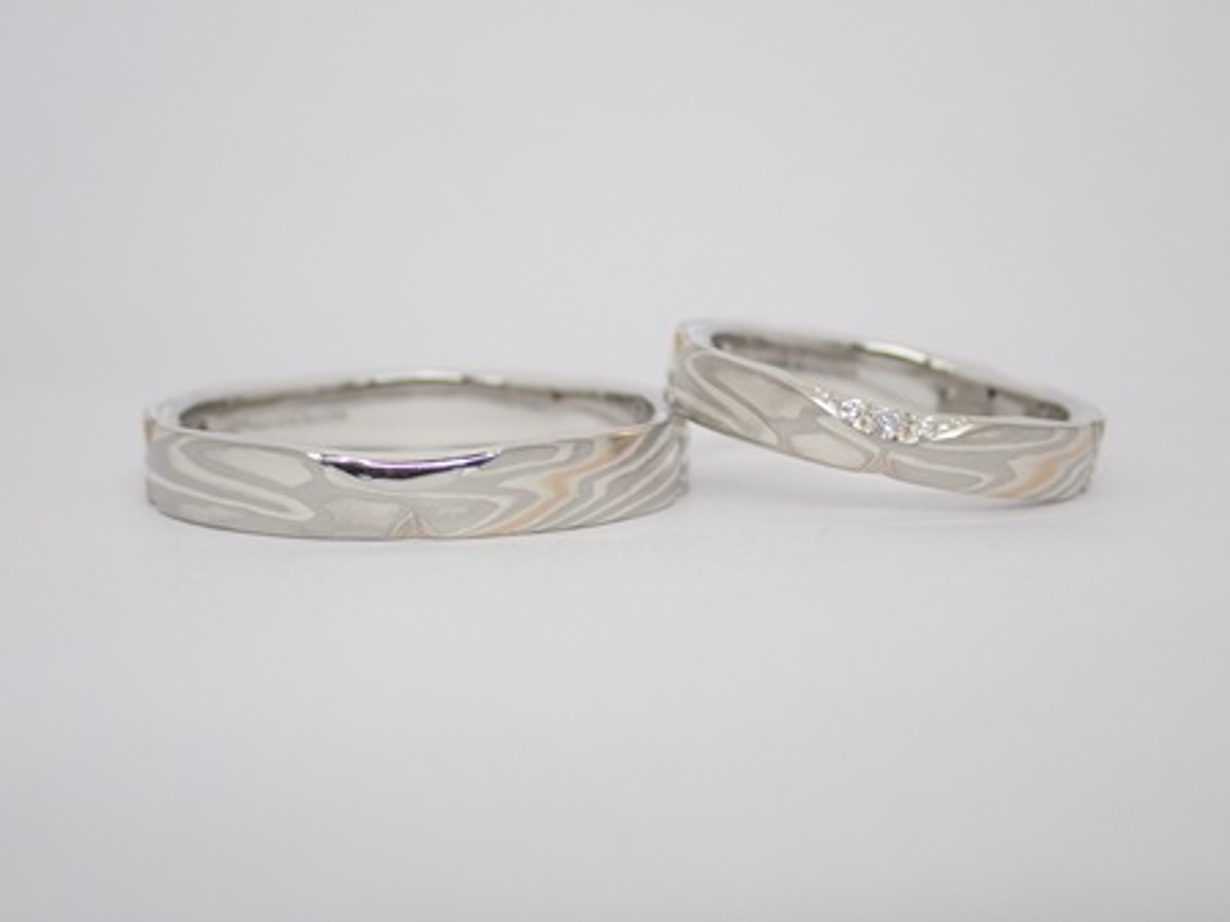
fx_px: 2735
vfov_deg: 19.1
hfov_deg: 25.3
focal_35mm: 77
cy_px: 461
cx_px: 615
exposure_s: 1/100
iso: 200
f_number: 4.1
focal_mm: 13.65
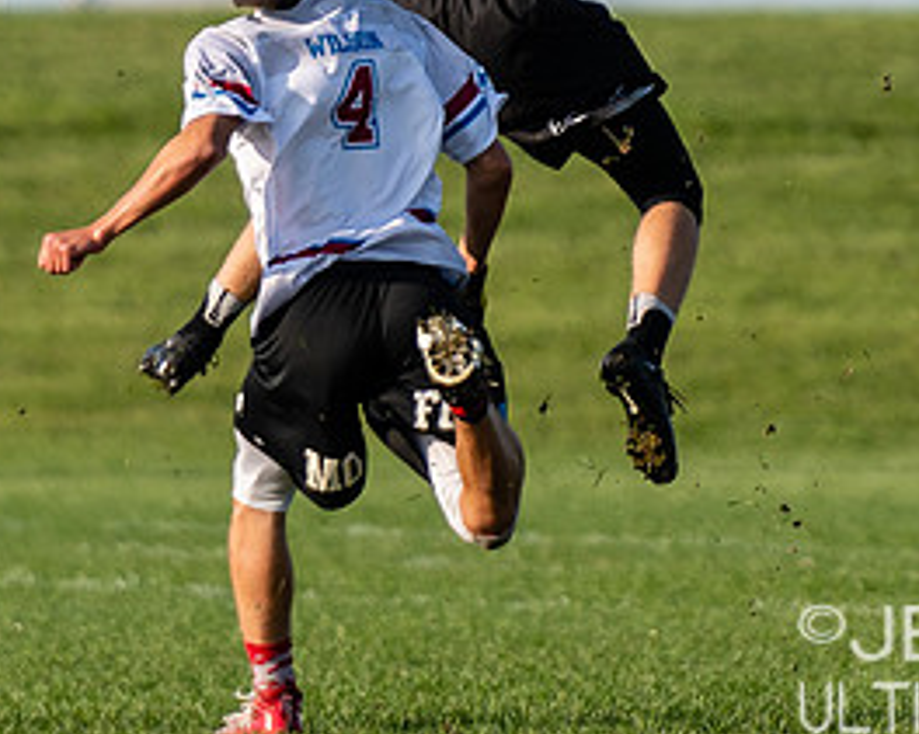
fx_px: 33333
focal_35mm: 1226
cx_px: 520
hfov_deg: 1.6
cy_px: -54
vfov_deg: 1.3
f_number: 2.8
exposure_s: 1/1250
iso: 100
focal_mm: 200
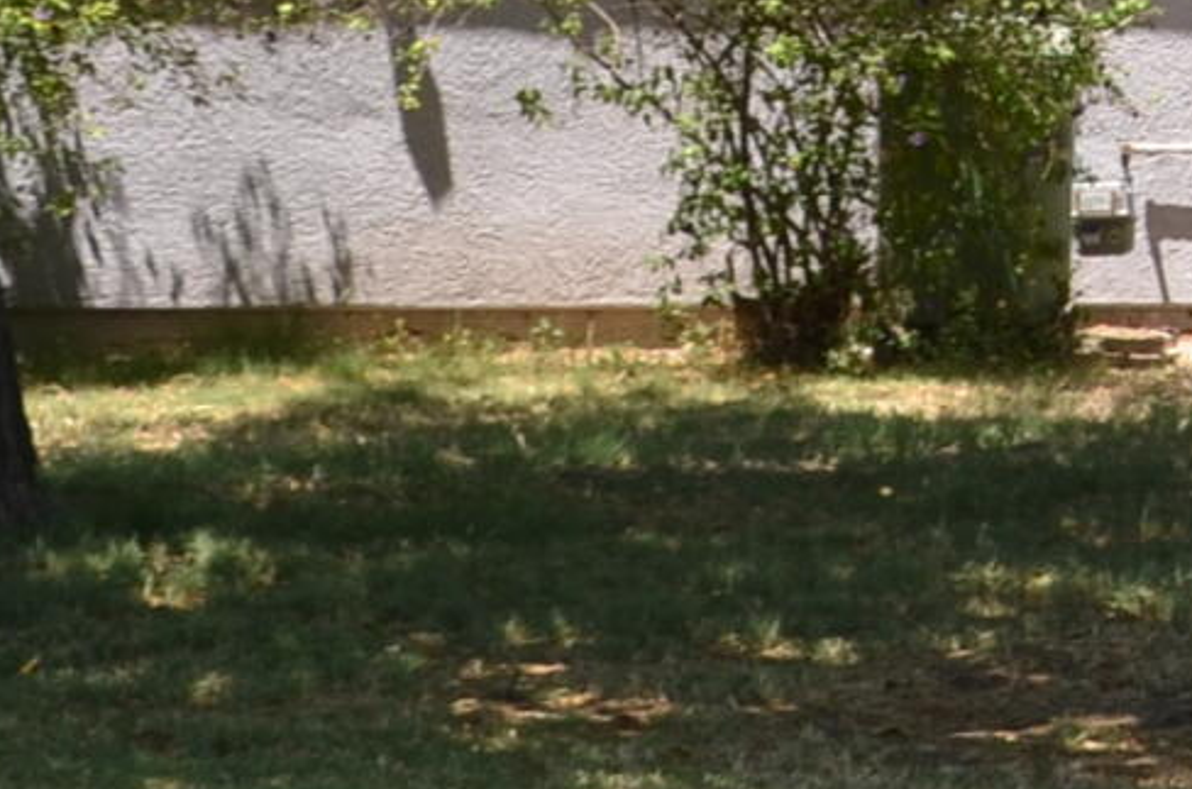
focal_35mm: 203
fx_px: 6706
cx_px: 2587
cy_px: -431
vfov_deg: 6.6
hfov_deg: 9.3
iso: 100
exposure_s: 1/250
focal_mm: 22
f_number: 6.3
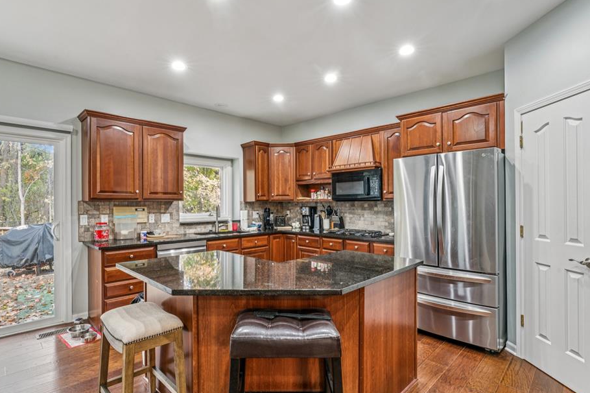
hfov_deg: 88.5
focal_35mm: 18
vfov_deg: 66.0
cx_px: 281
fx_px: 302
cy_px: 204
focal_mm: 16.4
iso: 400
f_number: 13
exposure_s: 1.3
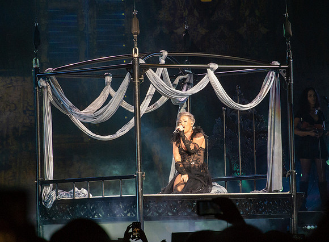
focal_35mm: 367
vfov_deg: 4.0
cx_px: 171
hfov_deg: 5.4
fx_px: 3465
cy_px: 130
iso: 800
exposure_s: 1/100
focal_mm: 110
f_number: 5.6
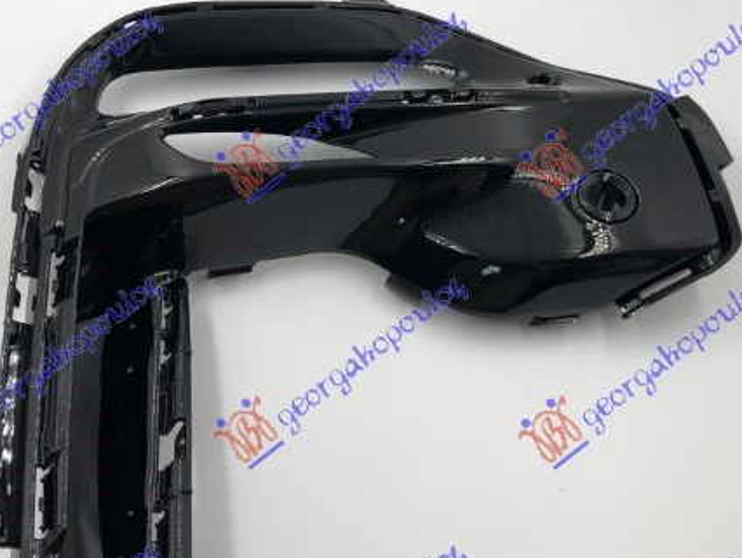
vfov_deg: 31.5
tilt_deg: -61.1
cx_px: 333
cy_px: 285
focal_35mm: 46
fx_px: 987
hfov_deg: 41.2
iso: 20
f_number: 1.8
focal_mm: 3.99
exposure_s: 1/231
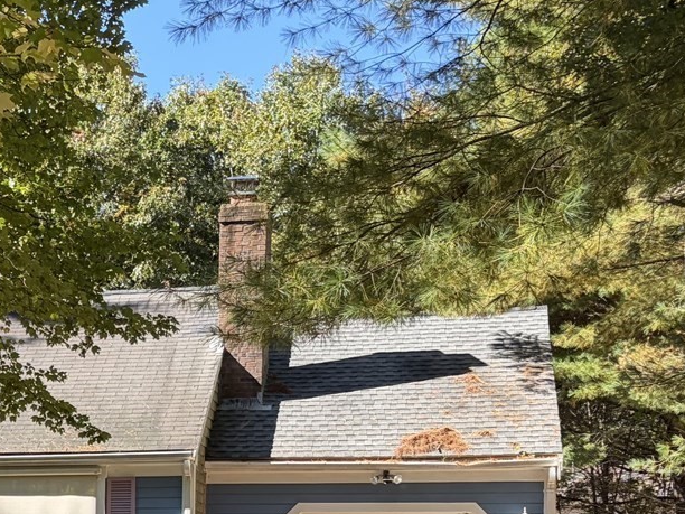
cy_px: 608
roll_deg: +0.9
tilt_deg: +1.0
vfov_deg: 16.3
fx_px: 1722
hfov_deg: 21.2
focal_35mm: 87
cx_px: -100
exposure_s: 1/607
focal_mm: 5.96
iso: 64
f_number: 1.6
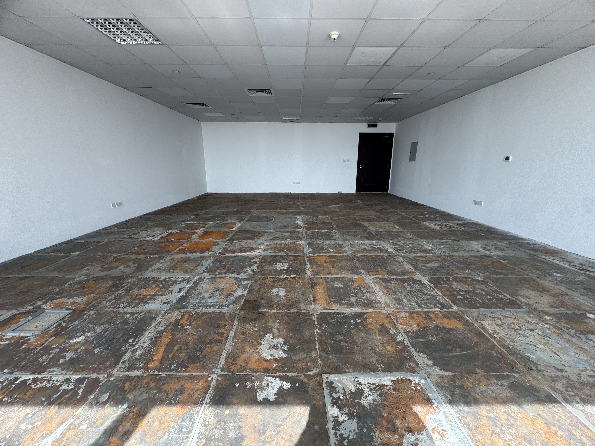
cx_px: 298
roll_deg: -0.3
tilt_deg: -13.8
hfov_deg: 102.1
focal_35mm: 14
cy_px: 223
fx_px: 241
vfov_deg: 85.7
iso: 40
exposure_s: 1/99
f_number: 2.2
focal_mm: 2.22
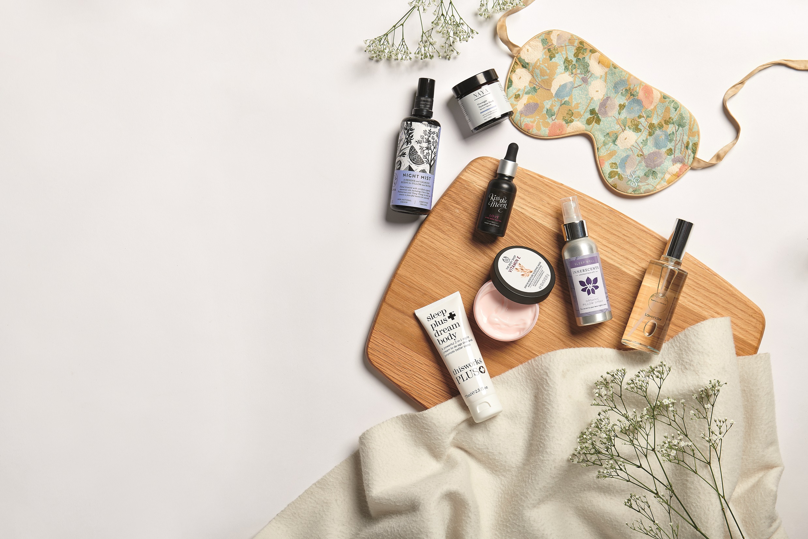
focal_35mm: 70
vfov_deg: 19.5
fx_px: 1571
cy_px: 270
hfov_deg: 28.8
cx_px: 404
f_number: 10
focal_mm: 70
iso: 64
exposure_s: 1/160
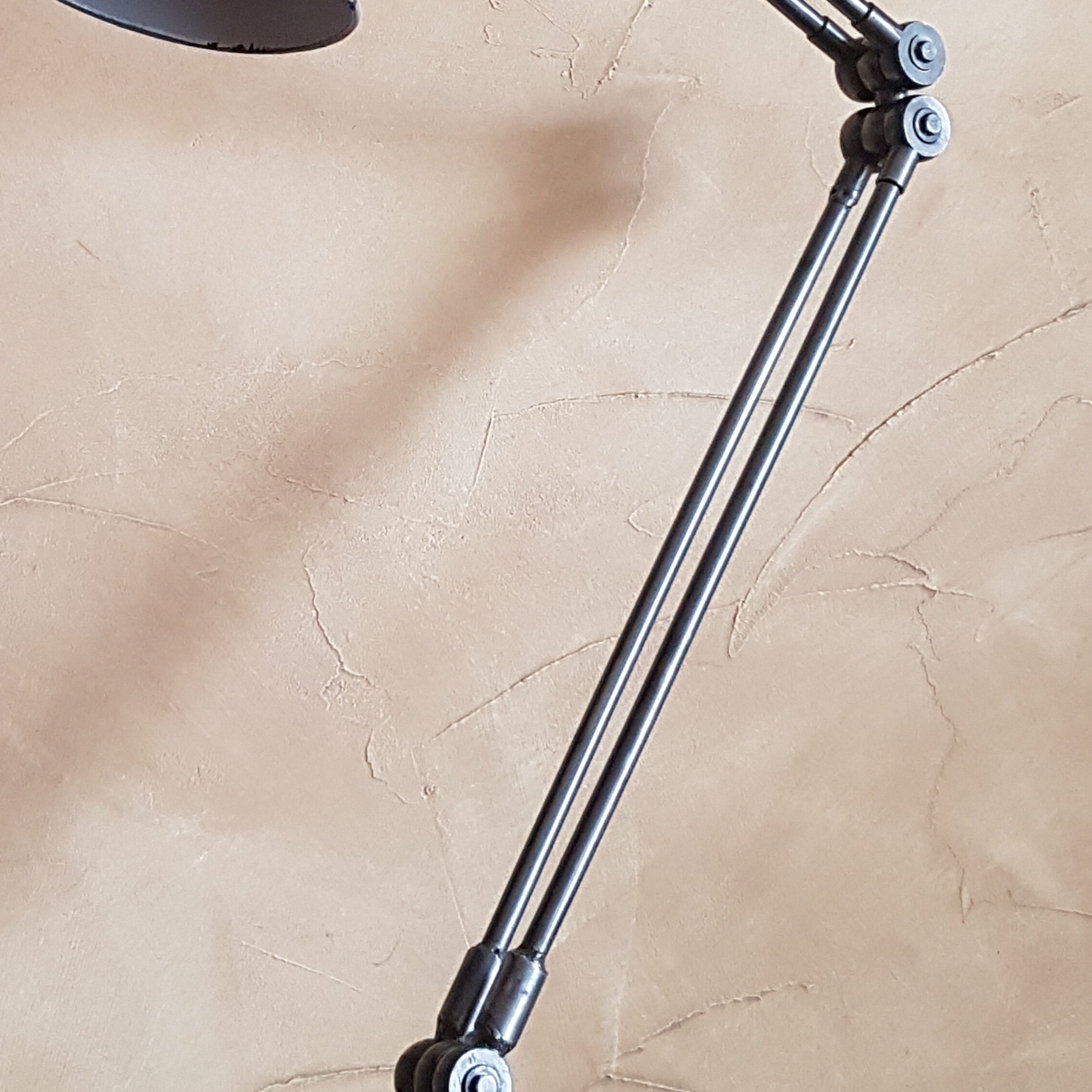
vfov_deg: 40.5
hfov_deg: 40.7
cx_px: 431
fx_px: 1463
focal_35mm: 41
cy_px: 371
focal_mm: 4.2
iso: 200
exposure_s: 1/50
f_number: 1.7
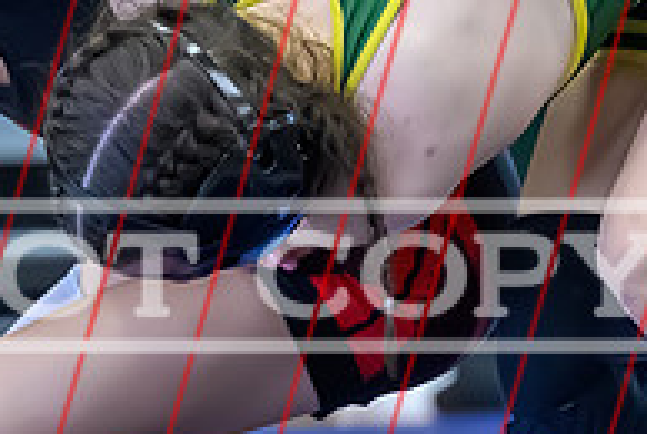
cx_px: -8
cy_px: 295
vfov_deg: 3.0
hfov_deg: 4.4
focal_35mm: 466
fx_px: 8388
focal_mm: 103
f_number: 2.8
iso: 8000
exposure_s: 1/640
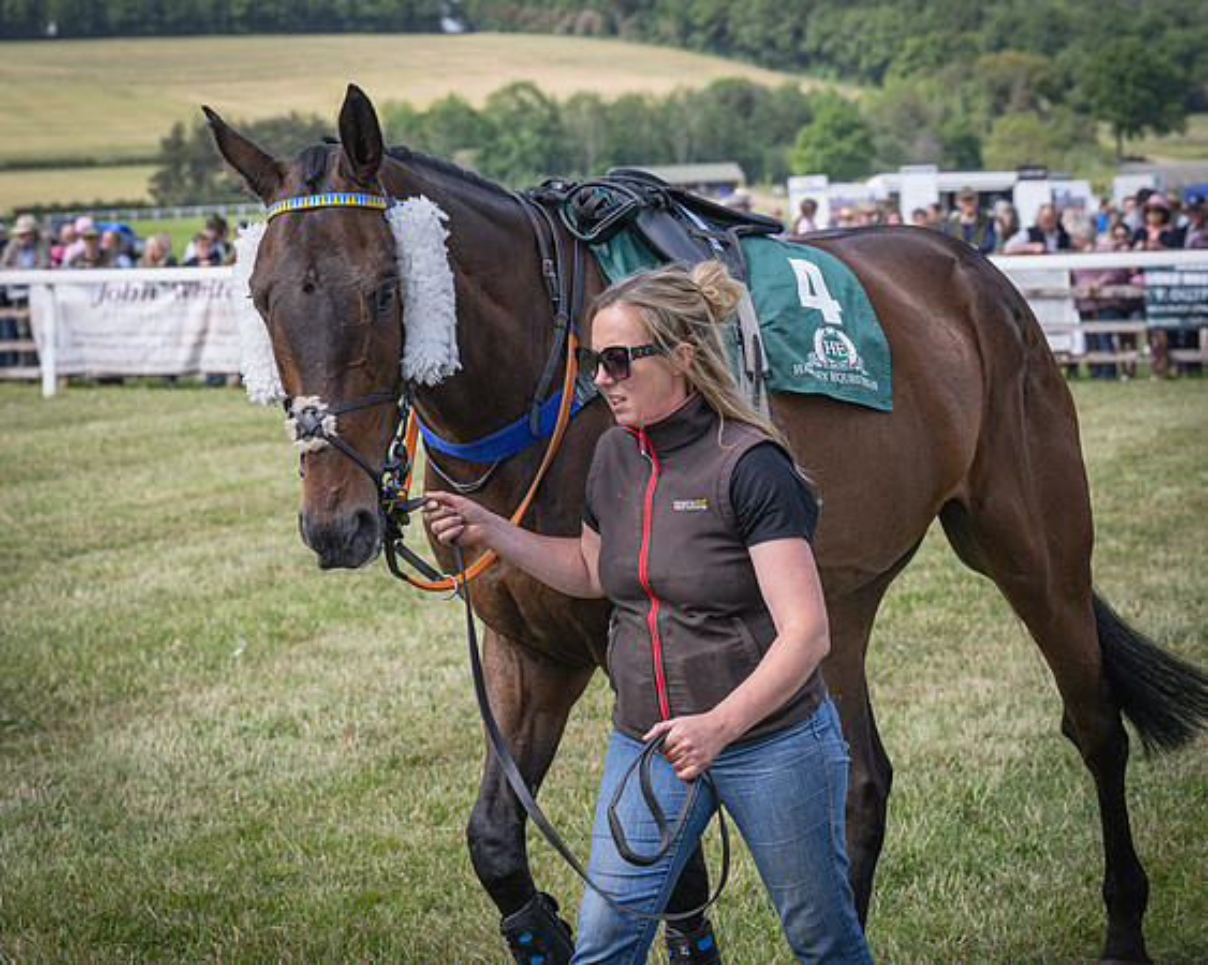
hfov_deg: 16.2
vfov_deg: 13.0
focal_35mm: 118
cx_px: 483
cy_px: 482
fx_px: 4228
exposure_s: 1/1600
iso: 400
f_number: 5
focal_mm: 70
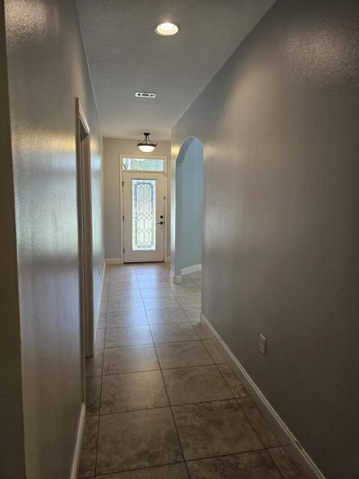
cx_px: 180
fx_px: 318
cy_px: 240
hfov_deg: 58.9
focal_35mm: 23
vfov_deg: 73.9
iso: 160
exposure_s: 1/120
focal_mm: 6.3
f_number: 1.7
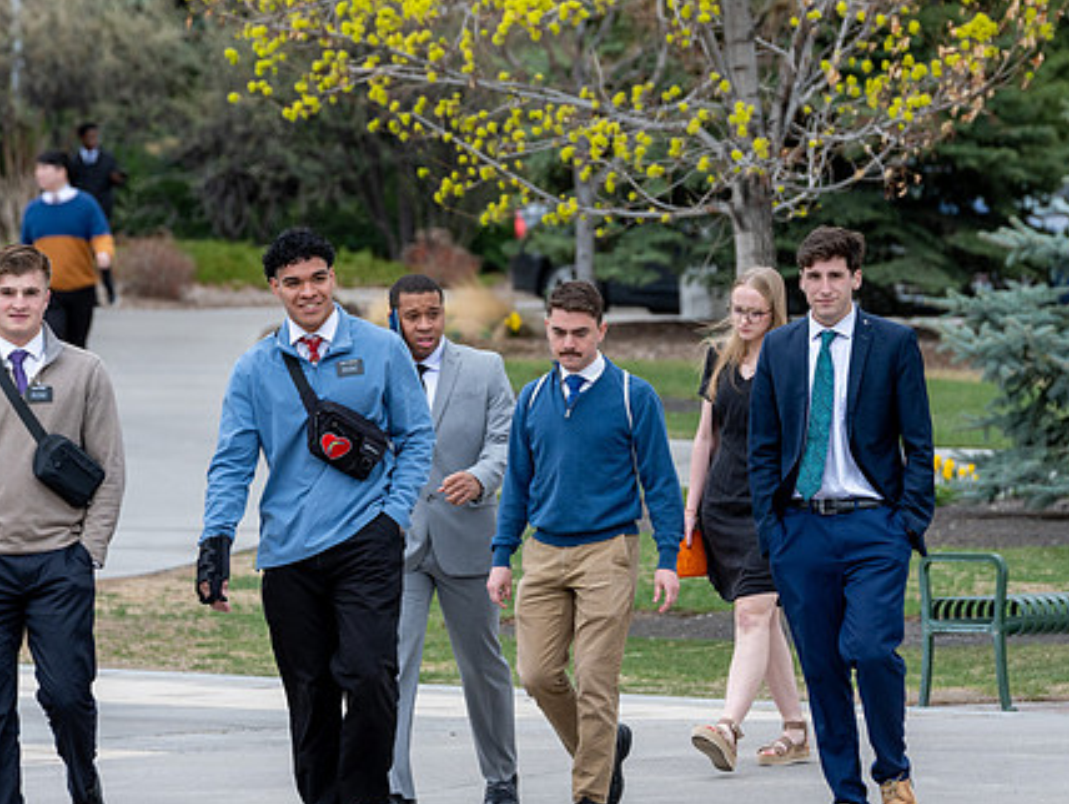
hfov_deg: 5.9
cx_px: 487
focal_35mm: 335
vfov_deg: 4.4
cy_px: 365
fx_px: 10357
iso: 160
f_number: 6.3
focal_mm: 200
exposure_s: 1/400
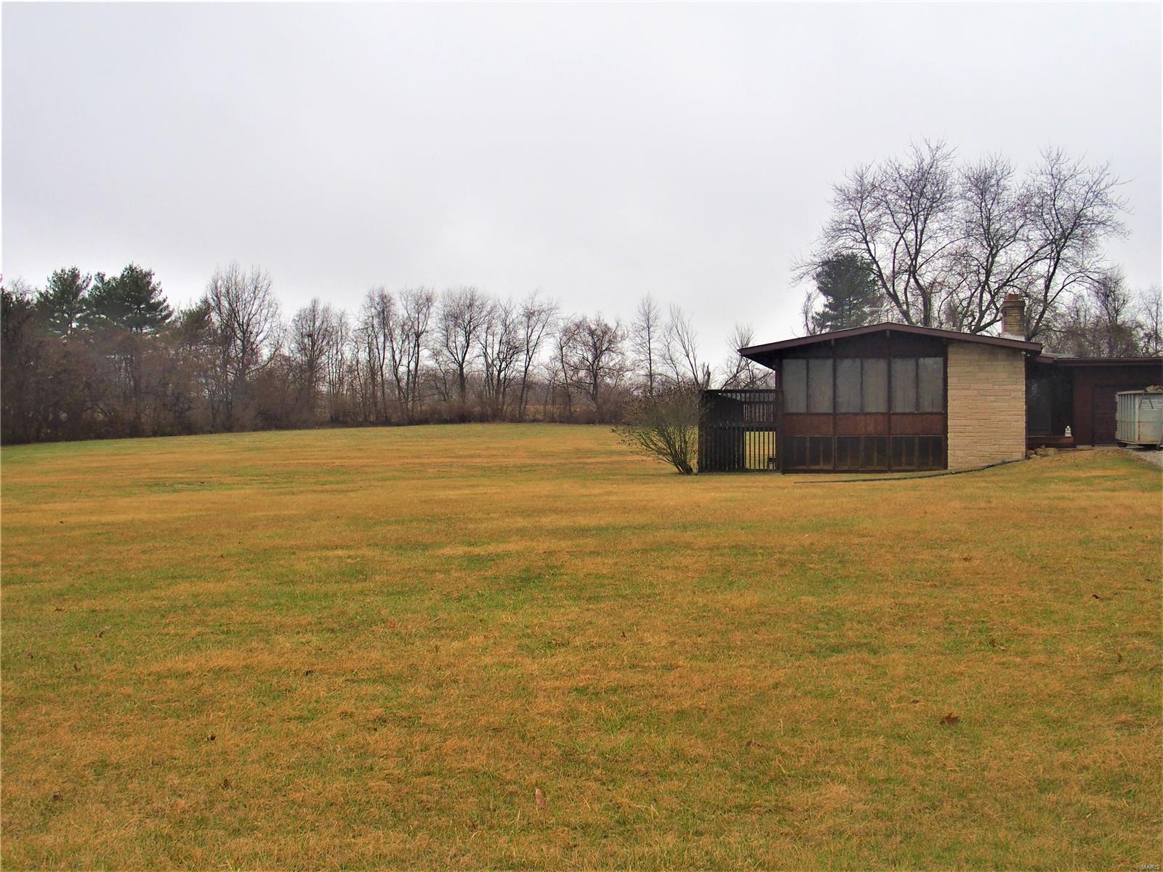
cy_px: 436
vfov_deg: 31.5
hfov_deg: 41.2
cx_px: 582
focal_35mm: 46
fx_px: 1545
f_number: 2.8
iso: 100
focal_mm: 9.8
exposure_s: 1/125
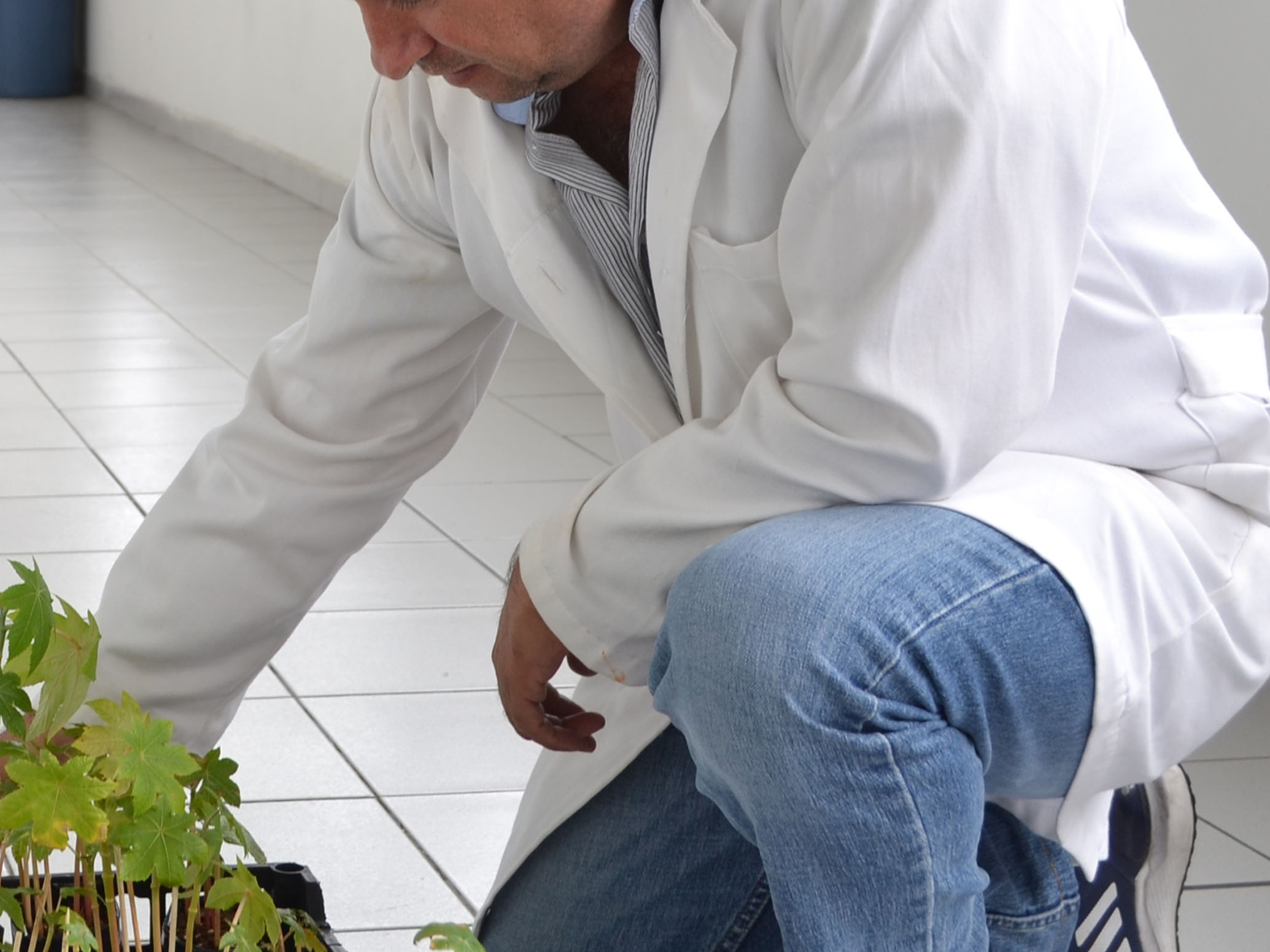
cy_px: 387
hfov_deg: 27.2
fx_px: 2532
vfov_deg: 21.3
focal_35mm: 69
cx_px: 134
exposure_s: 1/60
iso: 100
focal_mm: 22
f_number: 5.6
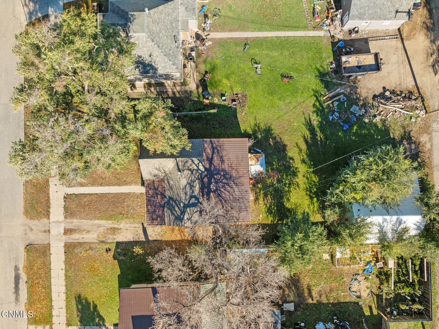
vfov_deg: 56.8
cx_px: 220
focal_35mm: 24
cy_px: 164
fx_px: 304
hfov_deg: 71.6
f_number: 6.3
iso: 100
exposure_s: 1/500
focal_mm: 12.29
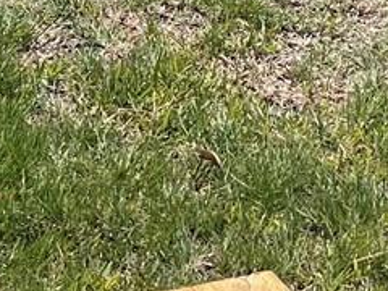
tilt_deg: +3.4
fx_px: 1939
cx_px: -36
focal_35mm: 173
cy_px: -627
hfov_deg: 11.3
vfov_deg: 7.4
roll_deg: +0.3
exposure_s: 1/3610
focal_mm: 4.2
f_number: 1.6
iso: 32
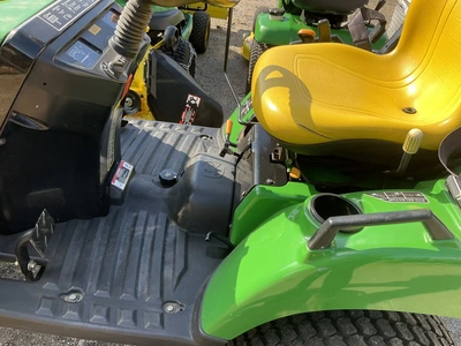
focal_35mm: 29
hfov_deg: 61.7
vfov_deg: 48.2
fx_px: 386
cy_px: 173
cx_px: 230
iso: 25
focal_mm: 3
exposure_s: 1/450
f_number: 1.8
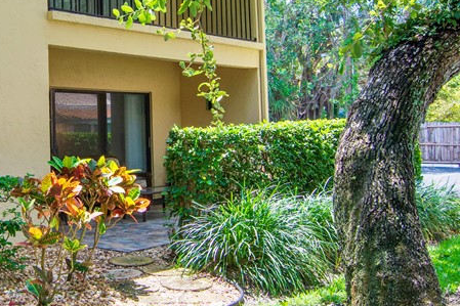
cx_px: 90
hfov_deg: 40.0
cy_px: 112
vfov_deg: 28.4
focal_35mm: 47
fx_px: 603
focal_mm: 13
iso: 320
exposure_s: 1/200
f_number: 7.1
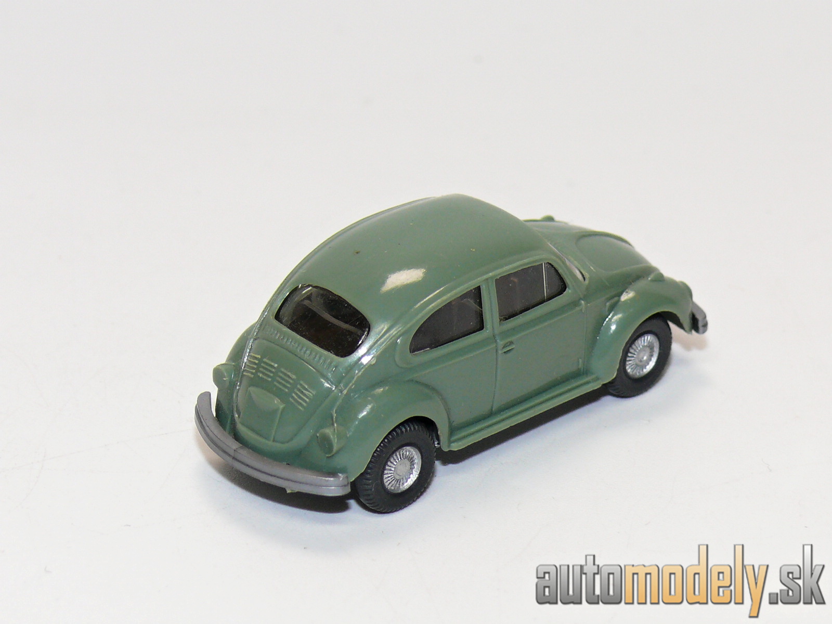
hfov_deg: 13.1
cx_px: 416
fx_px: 3629
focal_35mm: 151
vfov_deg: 9.8
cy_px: 312
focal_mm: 18
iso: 100
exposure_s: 1/30
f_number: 4
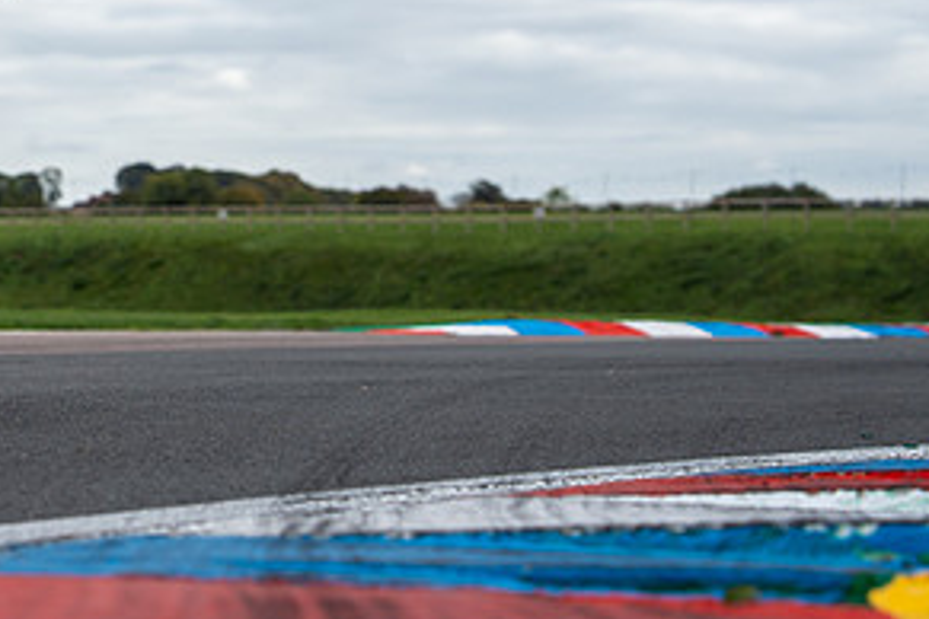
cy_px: 126
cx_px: -89
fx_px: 3690
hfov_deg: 14.0
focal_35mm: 143
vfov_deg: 9.6
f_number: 3.5
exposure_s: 1/1000
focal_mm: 62
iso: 100
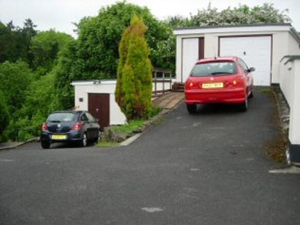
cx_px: 150
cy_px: 112
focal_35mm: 38
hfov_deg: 49.0
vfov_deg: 37.7
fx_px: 329
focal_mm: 7.8
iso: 79
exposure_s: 1/222
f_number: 2.8
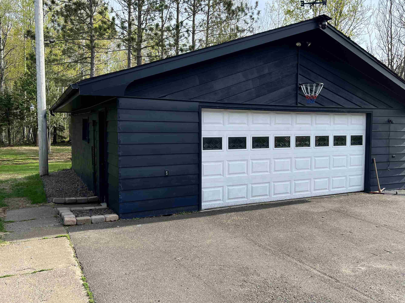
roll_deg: -0.7
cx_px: 218
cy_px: 147
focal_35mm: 30
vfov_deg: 46.8
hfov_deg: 59.9
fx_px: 351
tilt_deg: -4.7
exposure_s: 1/1135
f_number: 1.5
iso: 50
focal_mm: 5.7
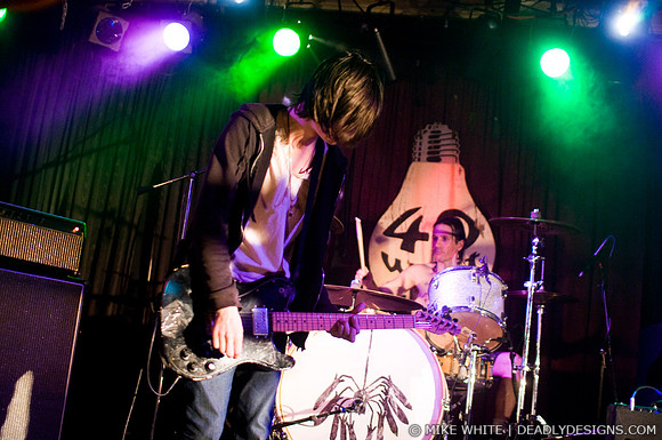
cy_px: 220
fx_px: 826
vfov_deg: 29.8
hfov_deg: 43.7
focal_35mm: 45
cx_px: 331
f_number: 1.8
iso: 1000
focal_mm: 30
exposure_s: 1/60
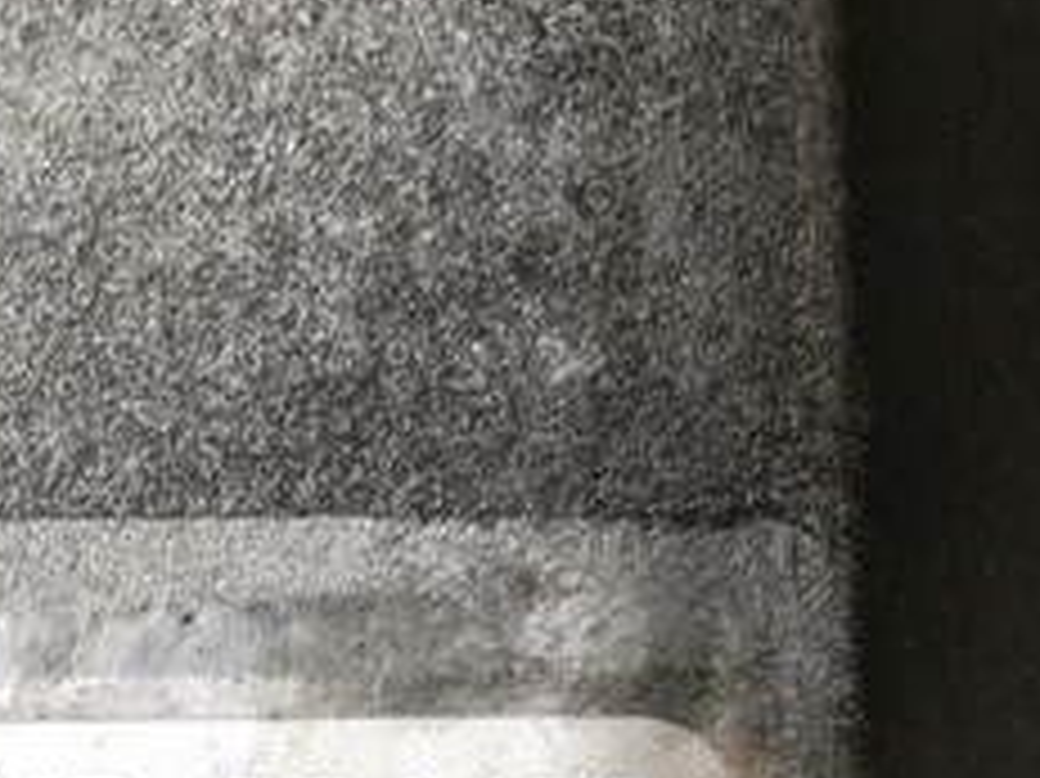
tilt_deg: -88.2
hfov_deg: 14.5
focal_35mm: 124
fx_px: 3724
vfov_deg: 11.4
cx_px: -644
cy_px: 1187
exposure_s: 1/127
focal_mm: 4
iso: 20
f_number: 1.8
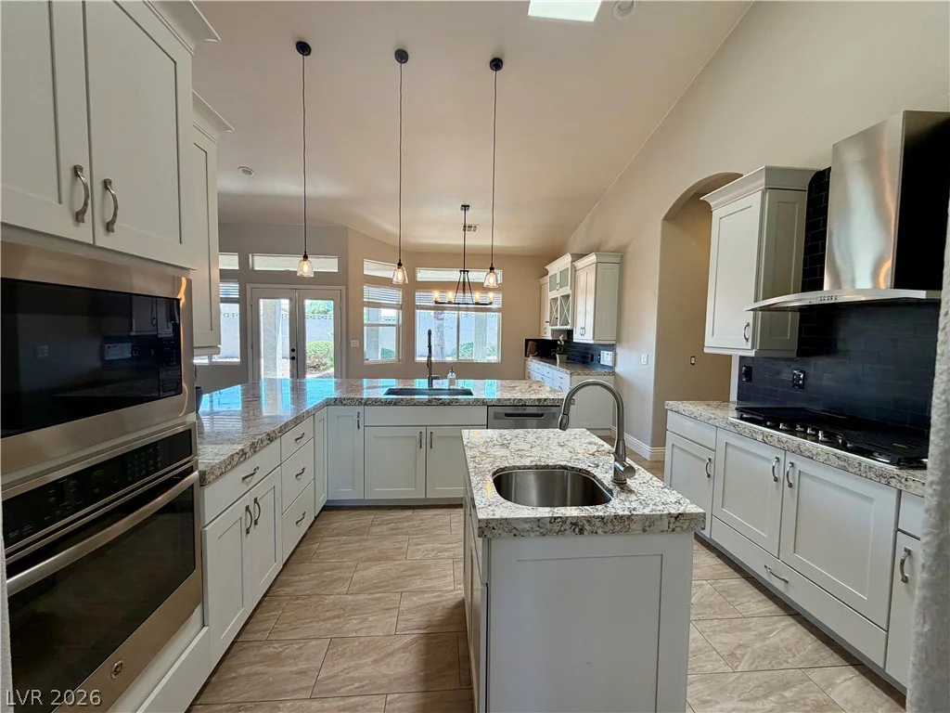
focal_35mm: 14
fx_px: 384
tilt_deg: -3.5
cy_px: 356
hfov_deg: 102.1
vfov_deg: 85.7
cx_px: 475
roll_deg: -0.8
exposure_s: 1/120
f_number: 2.2
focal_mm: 2.22
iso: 100
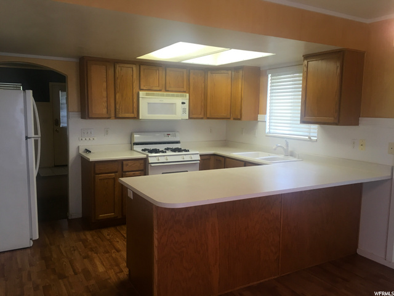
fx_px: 330
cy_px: 148
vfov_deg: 48.2
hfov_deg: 61.7
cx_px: 197
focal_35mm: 29
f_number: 2.2
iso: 25
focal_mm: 4.15
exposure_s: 1/30
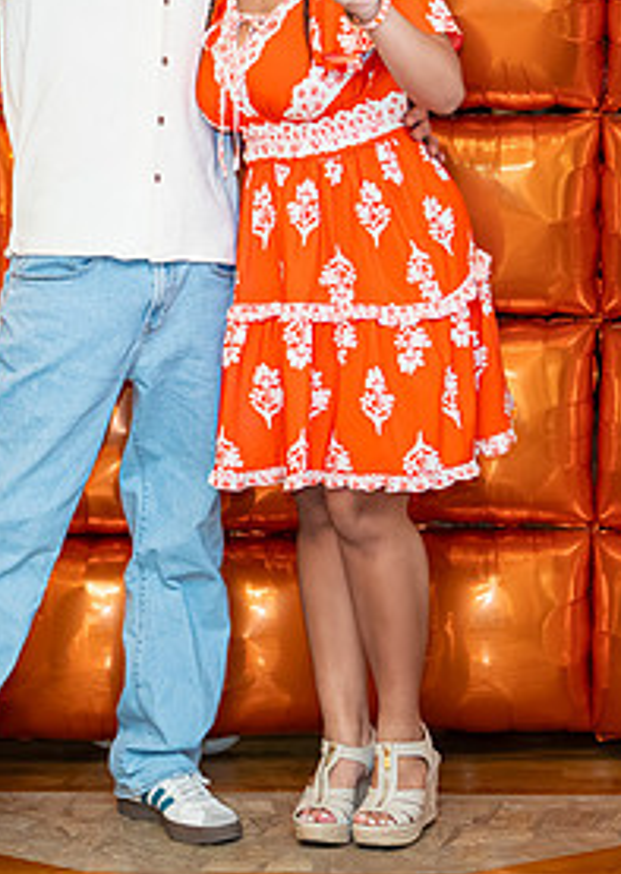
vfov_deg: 14.2
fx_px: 3492
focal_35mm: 141
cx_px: 195
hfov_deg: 10.2
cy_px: 189
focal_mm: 50
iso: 1000
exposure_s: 1/400
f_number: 1.2
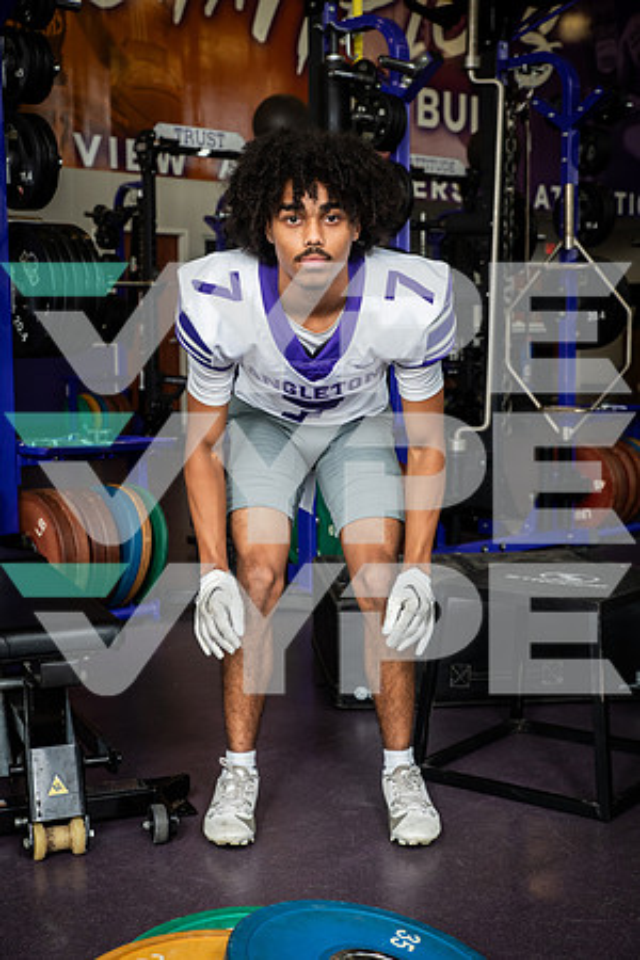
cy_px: 480
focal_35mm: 52
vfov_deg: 38.2
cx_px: 320
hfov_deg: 26.0
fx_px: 1387
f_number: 7.1
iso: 800
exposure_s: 1/250
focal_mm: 52
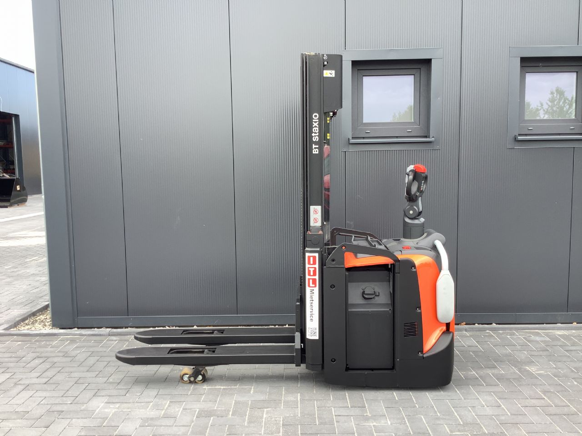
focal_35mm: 31
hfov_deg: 58.4
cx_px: 291
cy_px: 218
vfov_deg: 45.4
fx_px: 521
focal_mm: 3.3
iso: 25
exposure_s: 1/120
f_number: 2.4
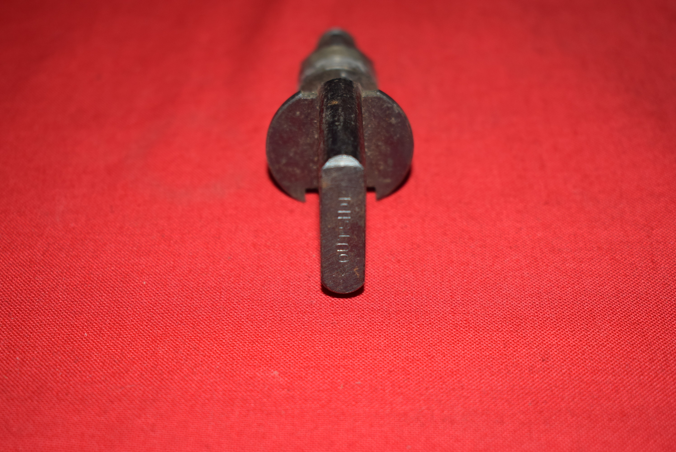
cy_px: 226
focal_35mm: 60
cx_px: 338
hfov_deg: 33.4
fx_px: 1128
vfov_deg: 22.7
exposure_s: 1/200
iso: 400
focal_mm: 40
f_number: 5
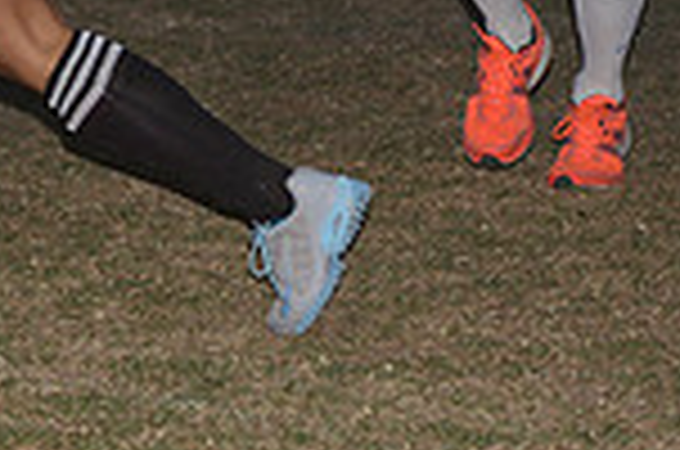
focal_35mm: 366
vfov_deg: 3.7
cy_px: -407
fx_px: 6899
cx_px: -594
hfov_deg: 5.5
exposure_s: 1/160
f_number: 5.6
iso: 400
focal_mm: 95
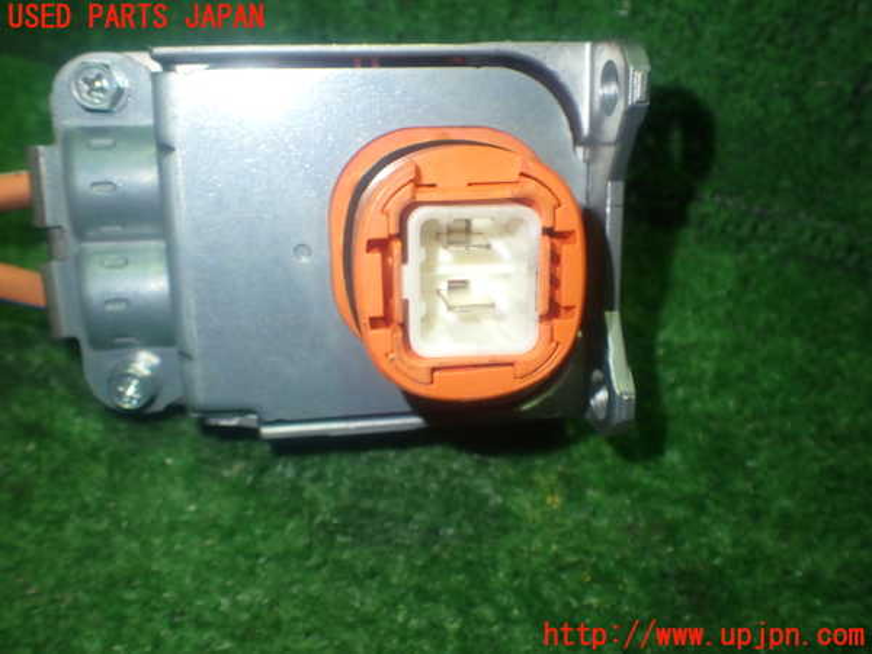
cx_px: 436
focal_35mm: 32
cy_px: 327
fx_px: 806
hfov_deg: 56.8
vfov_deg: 44.2
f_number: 2.4
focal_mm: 5.79
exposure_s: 1/40
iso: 200
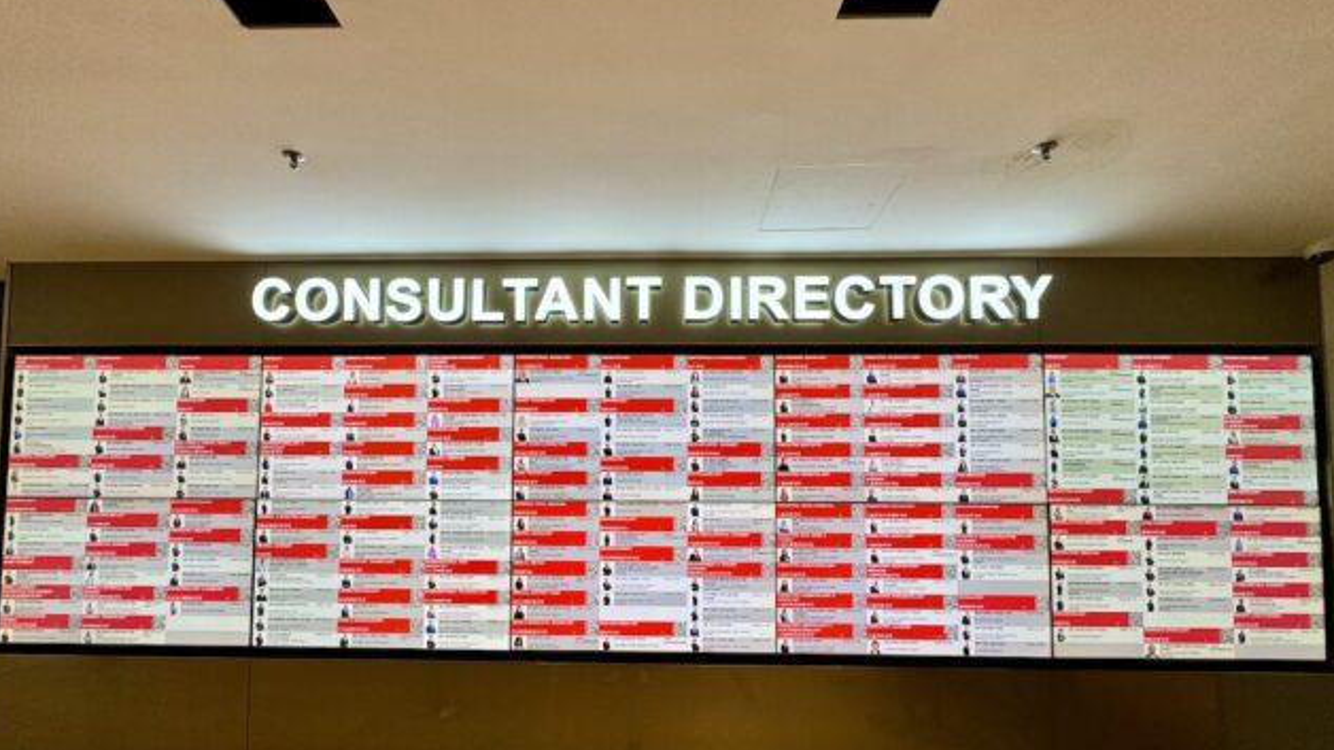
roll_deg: -0.6
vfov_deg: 62.9
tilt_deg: +2.5
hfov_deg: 95.8
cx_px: 622
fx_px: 601
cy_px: 475
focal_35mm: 17
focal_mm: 2.22
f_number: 2.2
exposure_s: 1/99
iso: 64
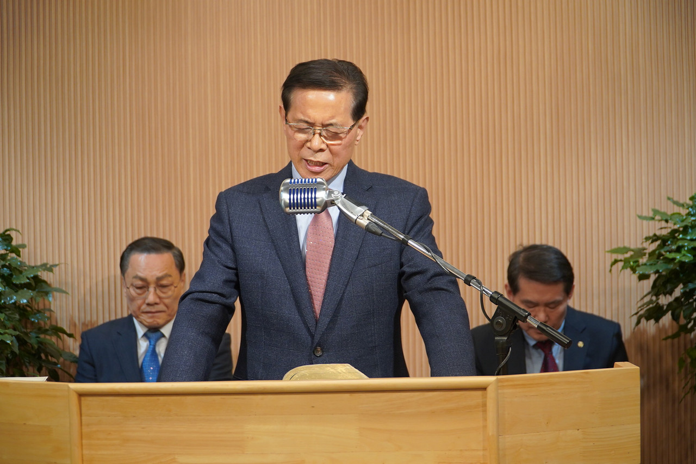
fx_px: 1392
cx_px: 348
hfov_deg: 28.1
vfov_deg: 18.9
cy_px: 232
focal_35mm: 72
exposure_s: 1/160
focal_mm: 48
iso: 800
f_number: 4
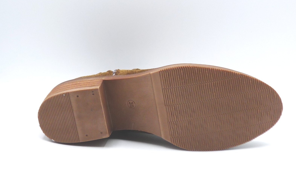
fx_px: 428
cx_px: 148
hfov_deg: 38.2
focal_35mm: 53
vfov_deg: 24.4
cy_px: 88
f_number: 4
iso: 100
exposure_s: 1/200
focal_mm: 4.8
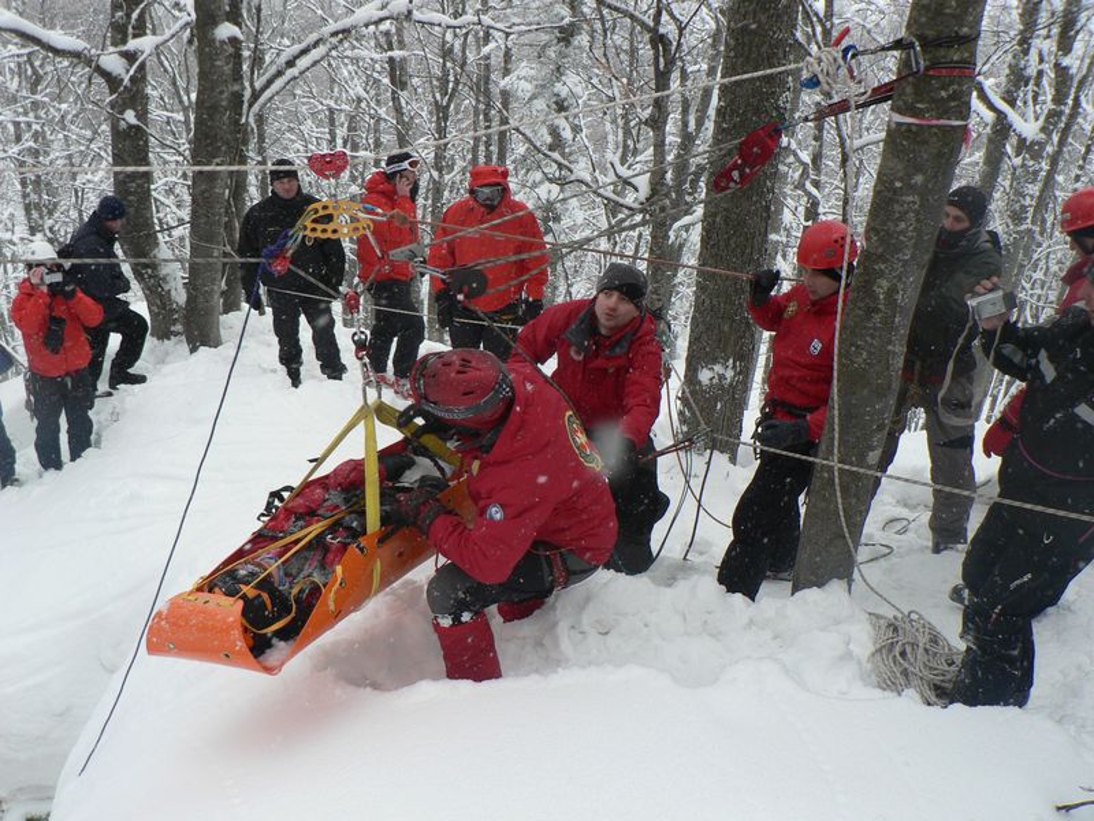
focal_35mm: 36
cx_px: 547
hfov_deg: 51.4
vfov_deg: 39.7
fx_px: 1138
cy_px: 410
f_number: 4
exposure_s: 1/250
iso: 100
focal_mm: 6
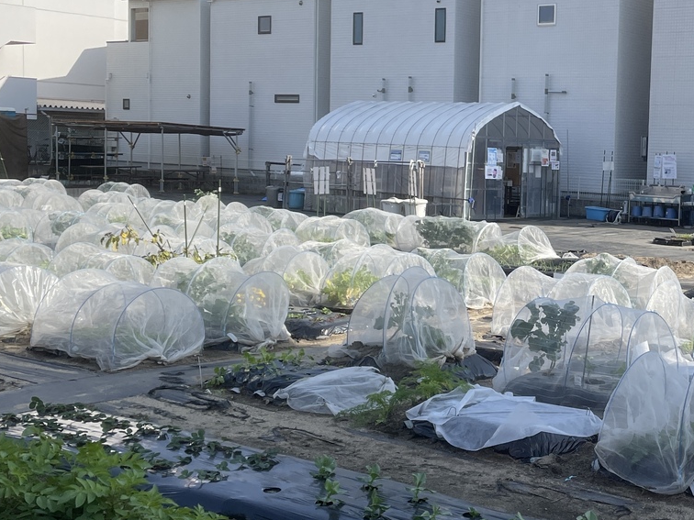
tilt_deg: -4.5
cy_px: 247
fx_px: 1103
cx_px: 603
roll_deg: -2.6
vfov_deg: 26.6
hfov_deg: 33.4
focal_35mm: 55
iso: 32
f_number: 1.6
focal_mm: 4.2
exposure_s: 1/2564
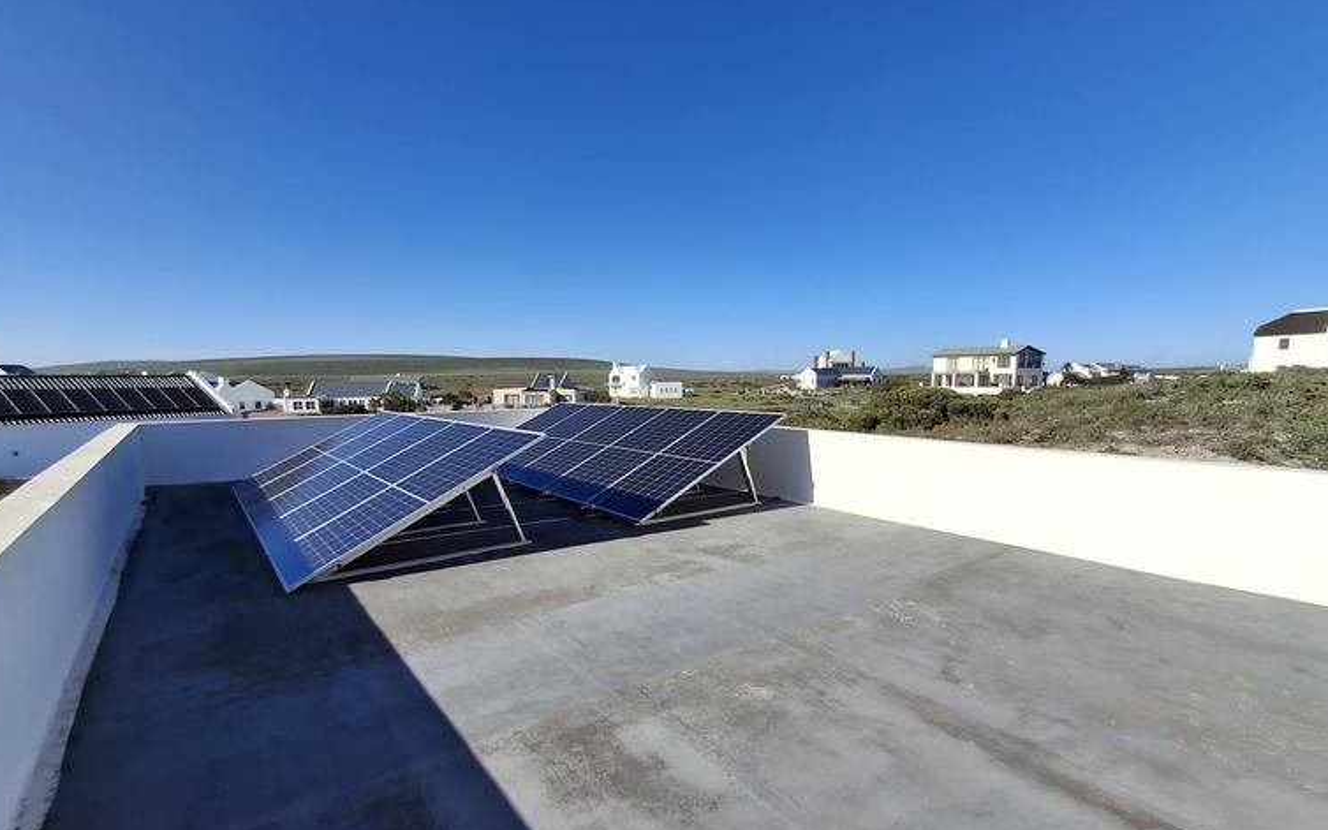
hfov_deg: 91.1
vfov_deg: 64.8
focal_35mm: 18
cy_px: 465
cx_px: 680
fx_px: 651
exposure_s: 1/2874
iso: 40
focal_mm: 1.64
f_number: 2.2
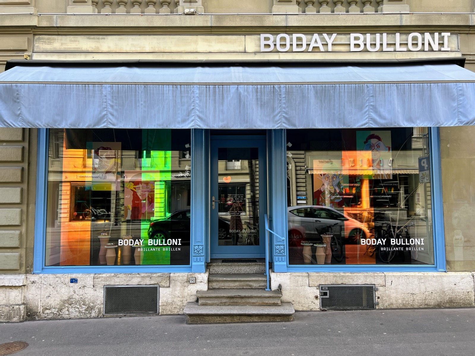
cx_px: 238
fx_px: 357
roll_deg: -0.3
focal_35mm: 26
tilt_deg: +4.7
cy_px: 178
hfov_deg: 67.3
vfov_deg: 53.1
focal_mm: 5.7
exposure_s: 1/282
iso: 40
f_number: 1.5
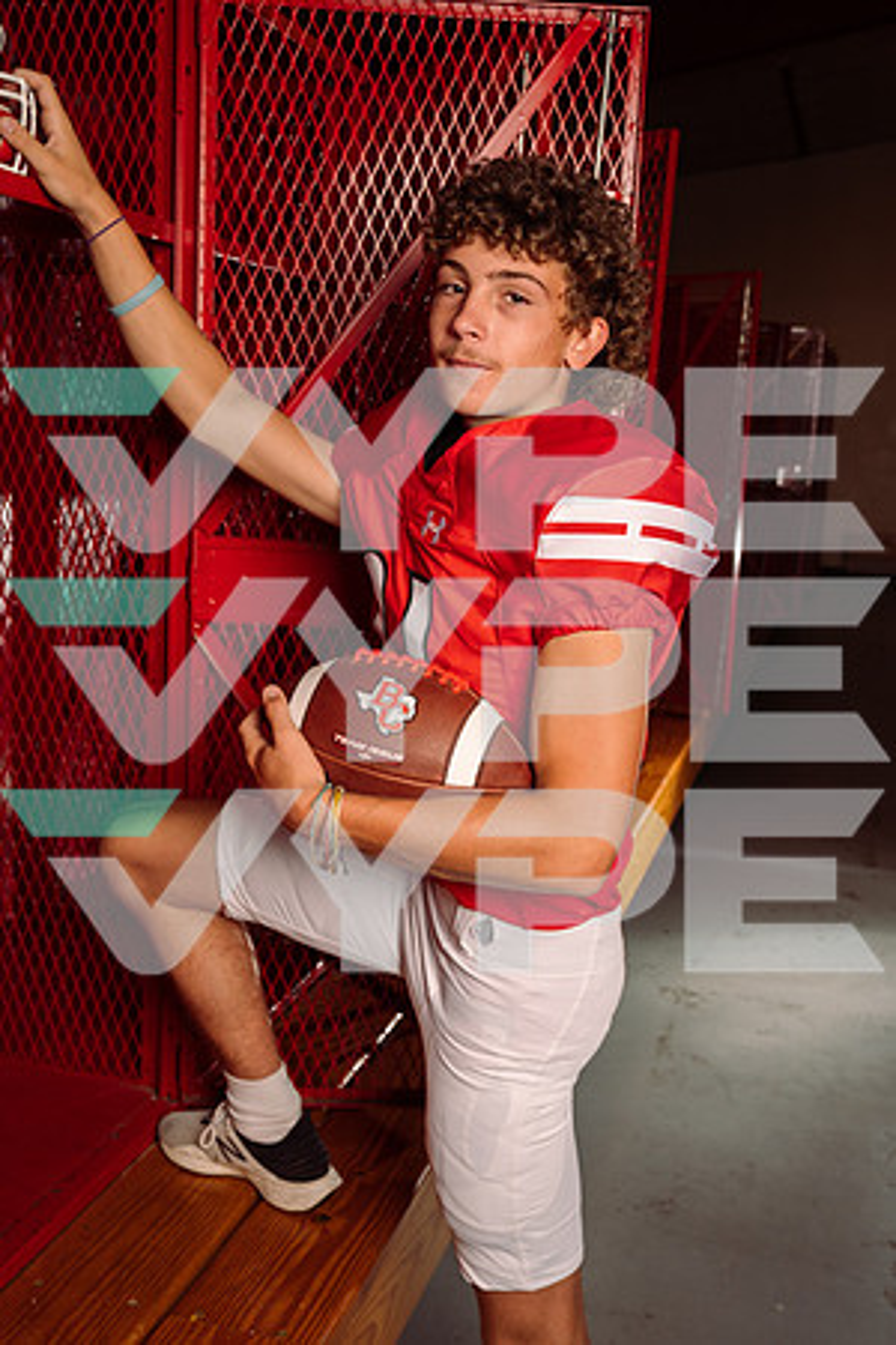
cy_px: 672
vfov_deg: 46.4
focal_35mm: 42
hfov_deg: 31.9
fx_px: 1568
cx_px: 448
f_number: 7.1
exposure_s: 1/200
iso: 320
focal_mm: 42
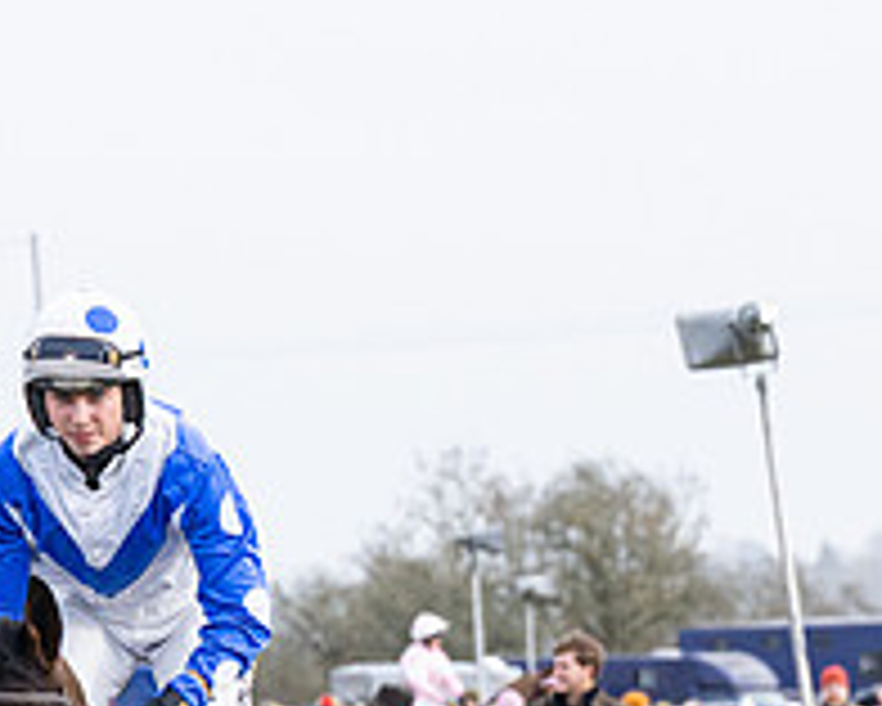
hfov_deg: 4.0
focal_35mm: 478
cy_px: 953
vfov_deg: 3.2
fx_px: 12484
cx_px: 110
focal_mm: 99
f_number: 5
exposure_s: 1/1600
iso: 800
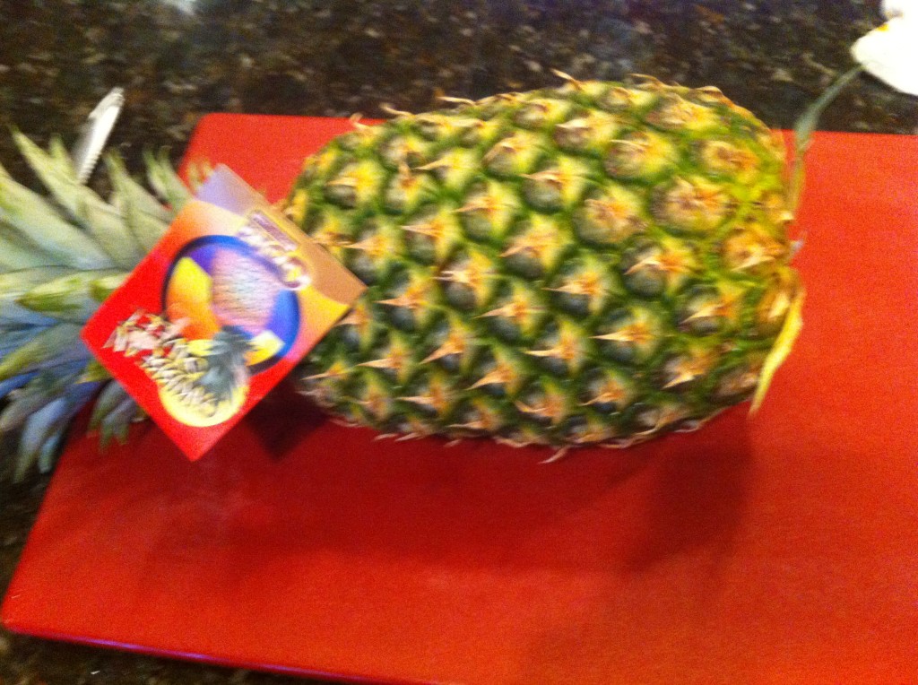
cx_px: 459
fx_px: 926
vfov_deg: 40.6
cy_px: 342
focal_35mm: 35
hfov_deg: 52.7
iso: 640
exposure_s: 1/15
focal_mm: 3.85
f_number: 2.8
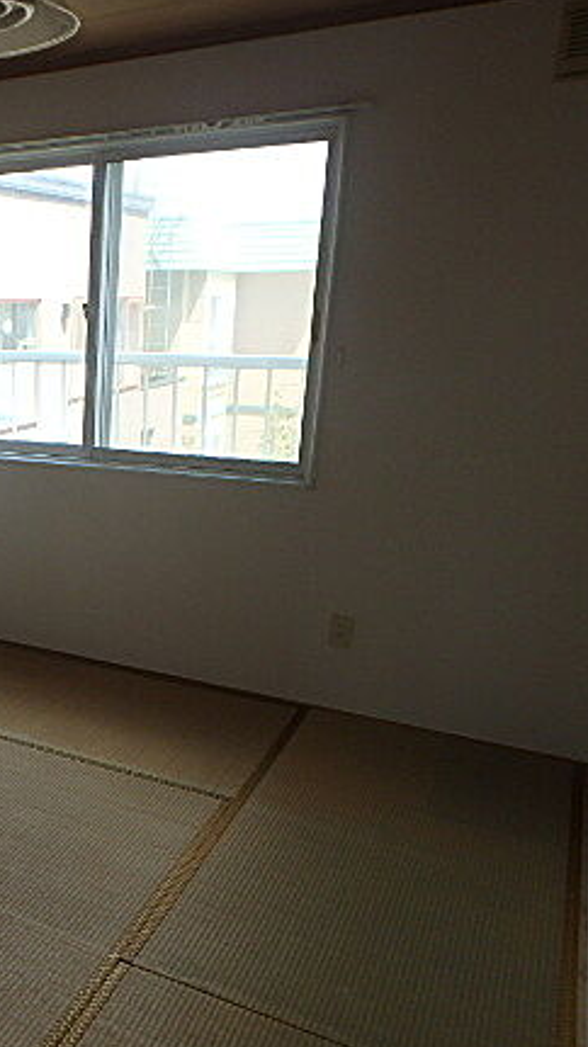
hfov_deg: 28.6
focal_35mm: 34
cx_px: -168
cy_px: 571
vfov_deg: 58.0
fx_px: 944
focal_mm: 3.7
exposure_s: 1/125
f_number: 3.5
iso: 125
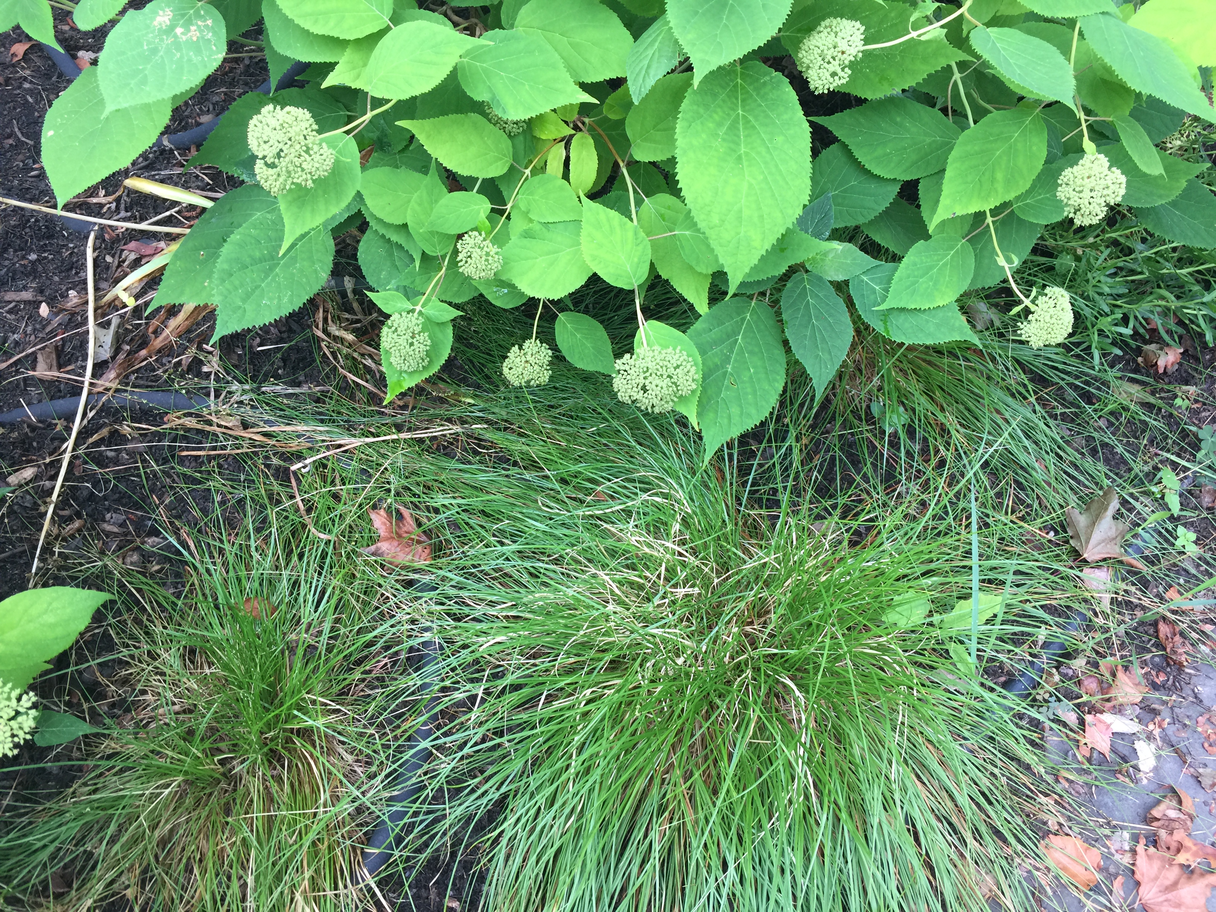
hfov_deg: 61.7
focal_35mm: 29
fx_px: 1019
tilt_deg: -54.2
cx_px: 608
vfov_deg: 48.2
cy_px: 456
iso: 32
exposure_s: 1/40
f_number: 2.2
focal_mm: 4.15
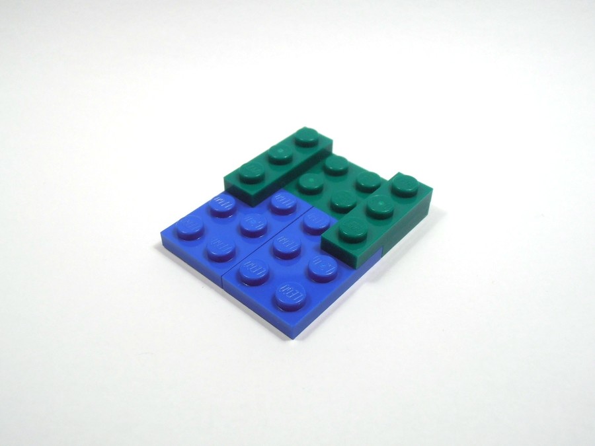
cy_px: 223
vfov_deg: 38.7
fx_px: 636
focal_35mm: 37
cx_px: 298
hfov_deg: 50.1
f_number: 3.9
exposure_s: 1/100
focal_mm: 6.61
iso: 80
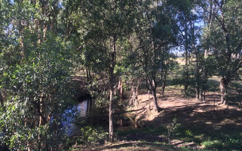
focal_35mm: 34
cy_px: 72
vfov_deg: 37.3
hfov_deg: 56.6
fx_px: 224
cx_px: 112
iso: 32
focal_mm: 4.15
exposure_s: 1/126
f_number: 2.2
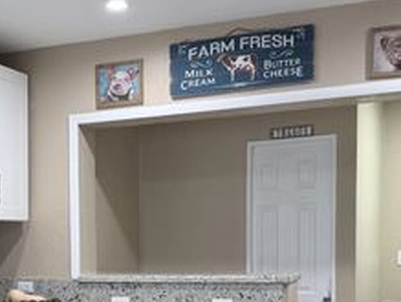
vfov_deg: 20.4
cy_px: 300
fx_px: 812
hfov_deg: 26.9
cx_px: 51
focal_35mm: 70
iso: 160
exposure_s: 1/60
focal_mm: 6.76
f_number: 1.78
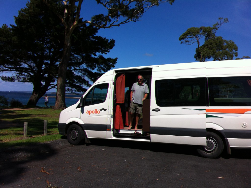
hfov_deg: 52.7
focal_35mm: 35
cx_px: 126
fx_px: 253
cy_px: 94
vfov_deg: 40.6
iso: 80
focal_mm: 3.85
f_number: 2.8
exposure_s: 1/2320
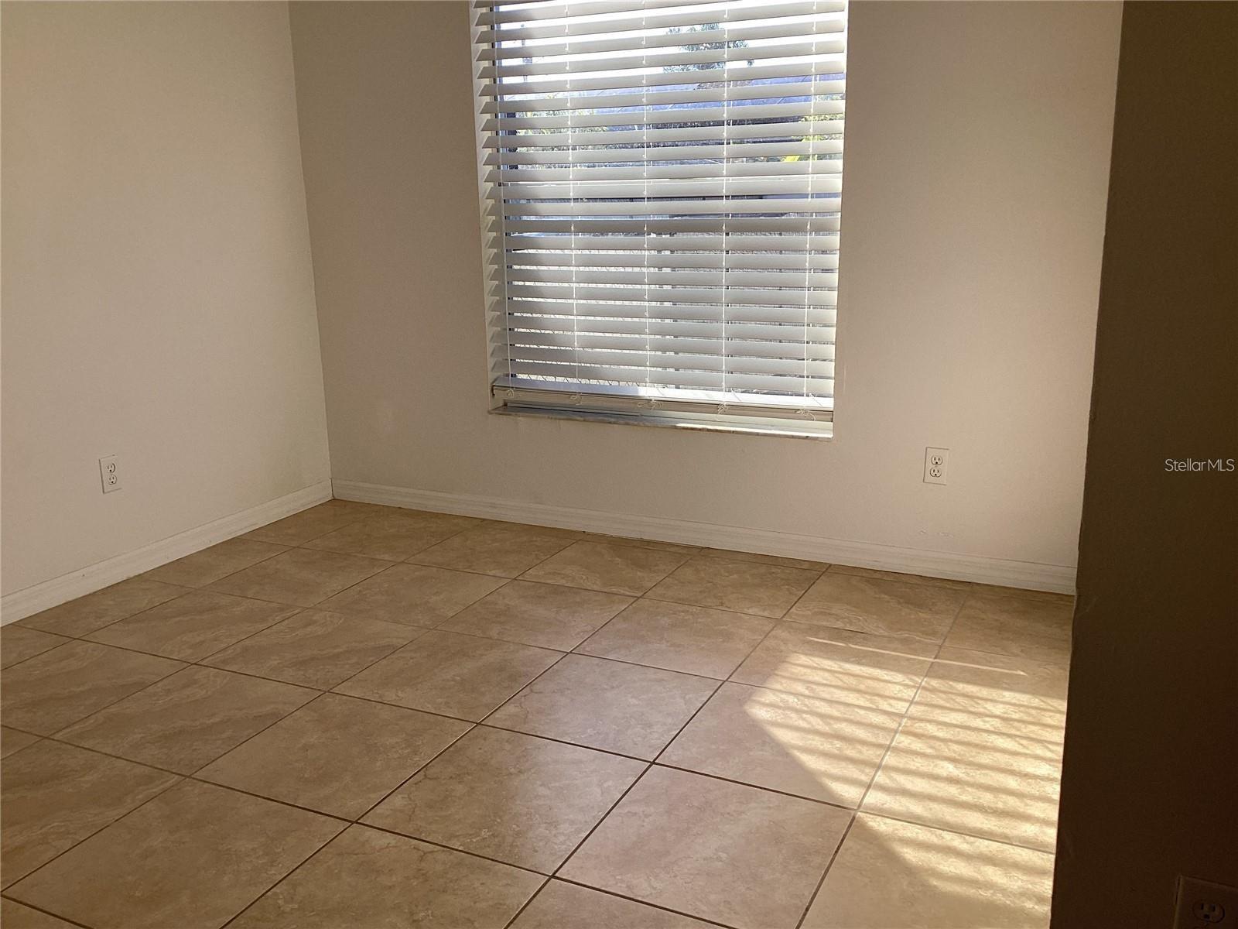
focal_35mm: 31
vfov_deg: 45.4
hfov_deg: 58.4
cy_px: 464
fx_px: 1109
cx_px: 619
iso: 25
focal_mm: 3.3
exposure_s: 1/388
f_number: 2.4
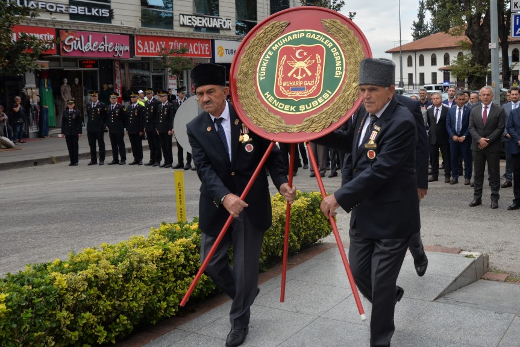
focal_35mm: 40
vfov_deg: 33.2
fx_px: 578
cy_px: 125
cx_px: 333
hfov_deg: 47.9
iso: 200
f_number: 6.7
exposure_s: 1/180
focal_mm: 30
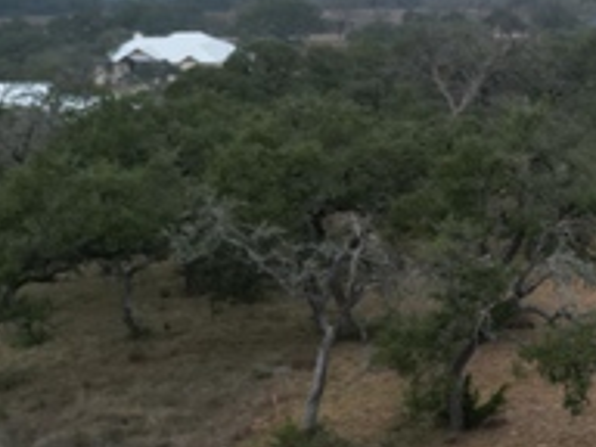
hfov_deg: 20.3
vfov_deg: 18.4
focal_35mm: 80
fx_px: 1377
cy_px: 217
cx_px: 937
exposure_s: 1/725
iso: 150
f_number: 1.7
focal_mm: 6.72
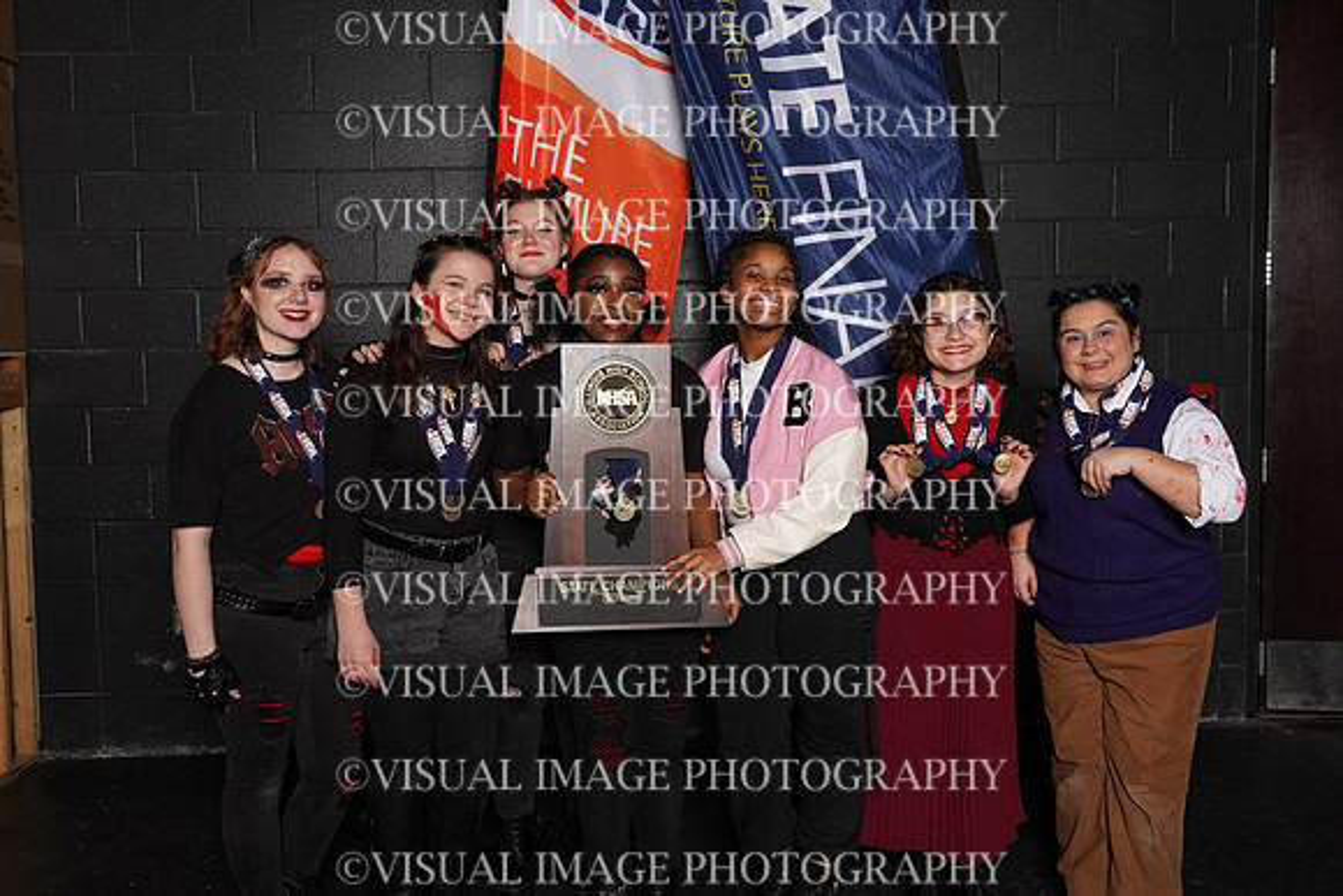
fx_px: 1343
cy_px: 448
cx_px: 672
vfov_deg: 36.9
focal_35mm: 36
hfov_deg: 53.1
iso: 800
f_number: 8
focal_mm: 24
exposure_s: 1/125
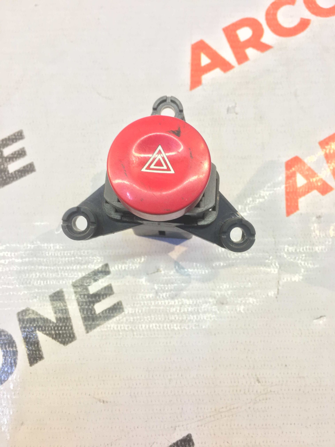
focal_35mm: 29
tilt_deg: -74.0
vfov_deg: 61.7
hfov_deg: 48.2
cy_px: 224
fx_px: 374
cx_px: 168
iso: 64
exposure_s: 1/33
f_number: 2.2
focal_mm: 4.15
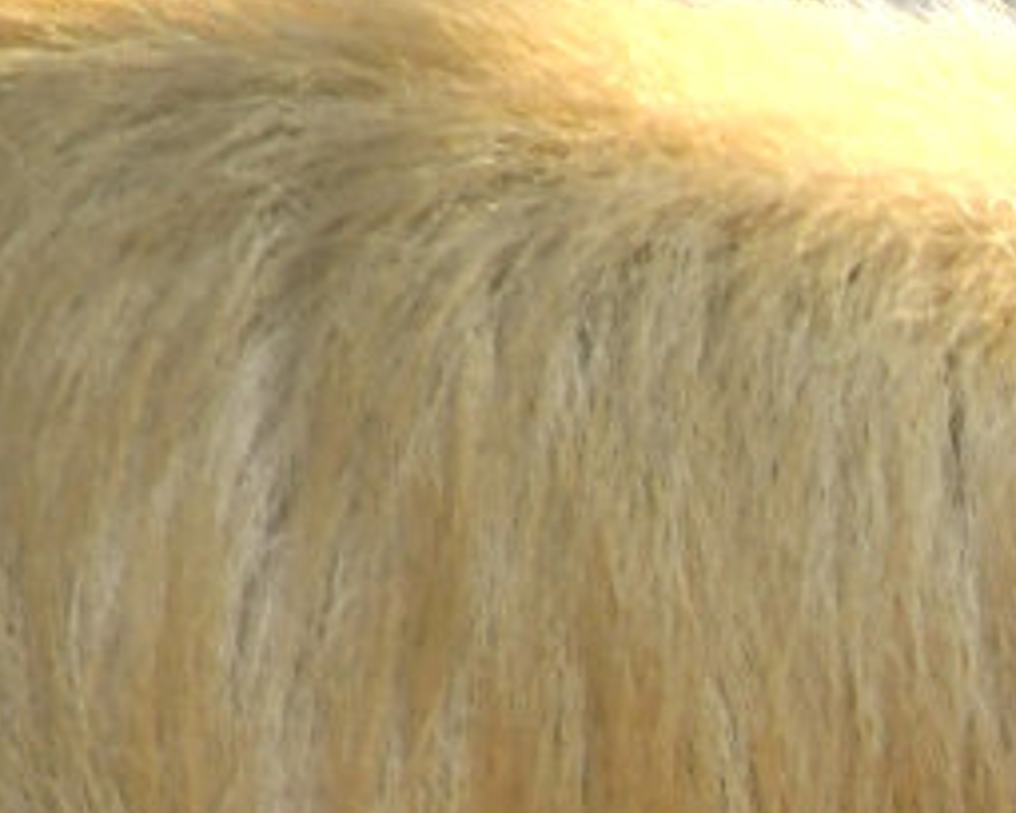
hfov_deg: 0.6
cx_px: 2566
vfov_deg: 0.5
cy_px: 1299
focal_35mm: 3315
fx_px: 99681
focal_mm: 400
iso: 800
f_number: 6.3
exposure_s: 1/160
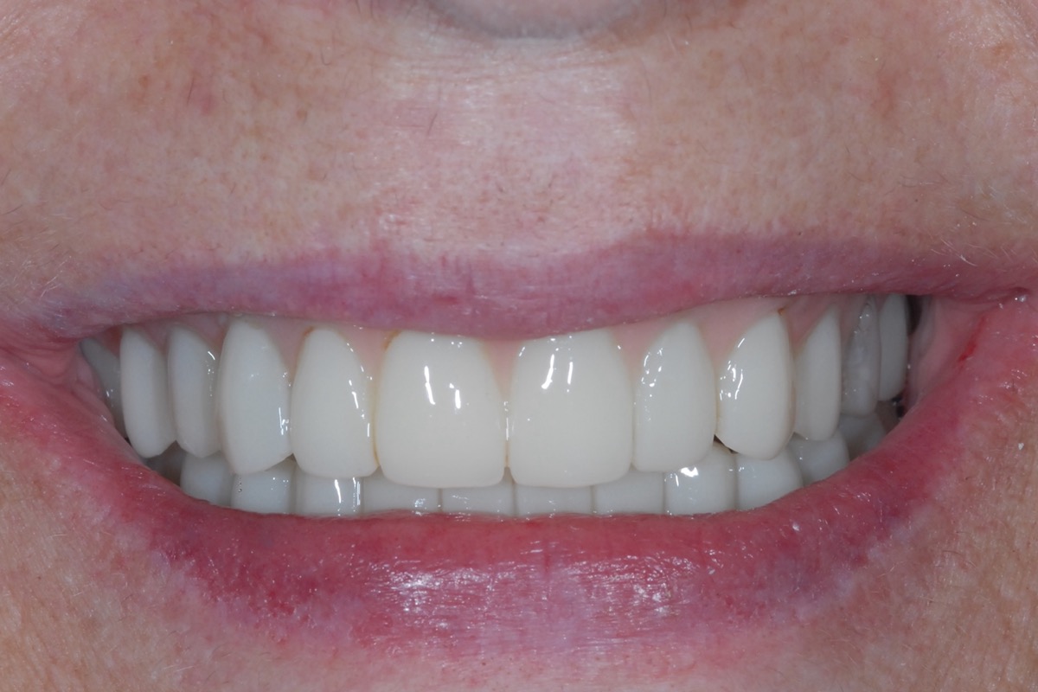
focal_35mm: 158
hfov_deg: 13.0
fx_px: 4541
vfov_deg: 8.7
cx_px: 519
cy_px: 346
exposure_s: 1/60
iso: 400
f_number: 22
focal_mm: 105
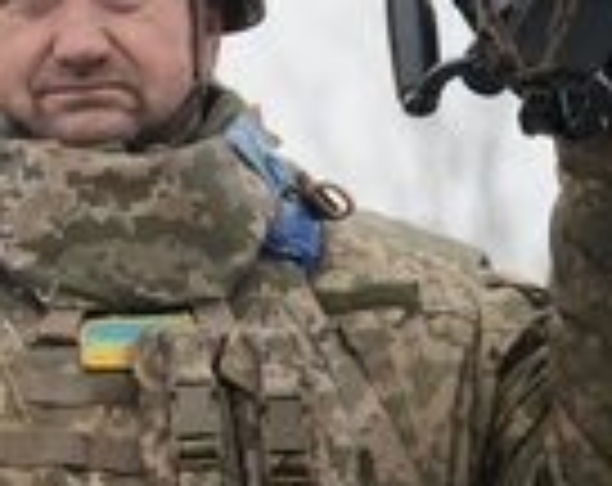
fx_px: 3504
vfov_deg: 7.9
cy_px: 196
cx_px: 176
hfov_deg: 10.0
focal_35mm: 194
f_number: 2.8
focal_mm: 70
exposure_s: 1/80
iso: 200
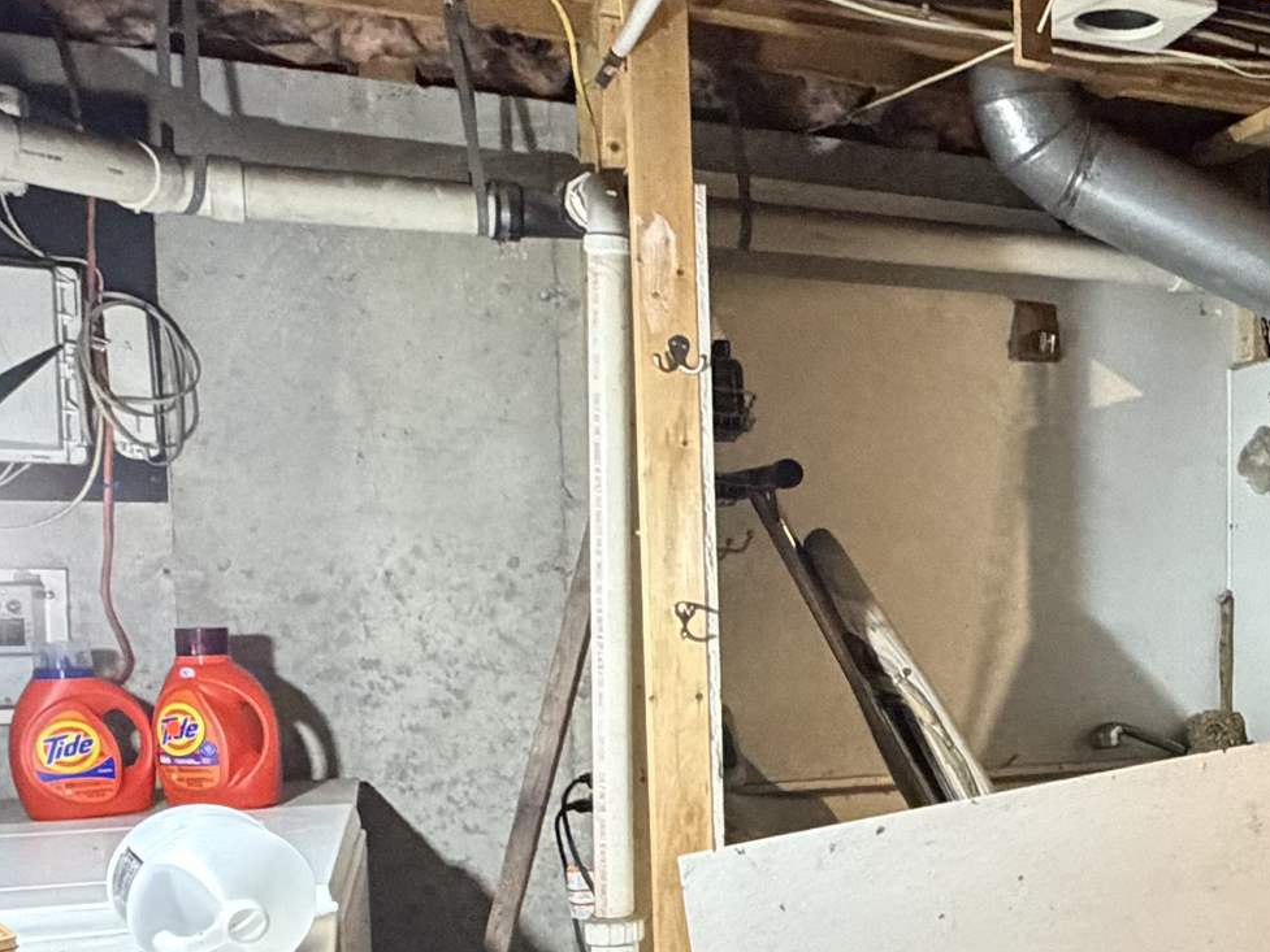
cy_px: 683
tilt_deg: -5.2
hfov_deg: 37.7
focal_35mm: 44
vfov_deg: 32.4
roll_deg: +0.0
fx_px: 1614
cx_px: 1309
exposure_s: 1/40
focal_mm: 2.22
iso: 1000
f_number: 2.2
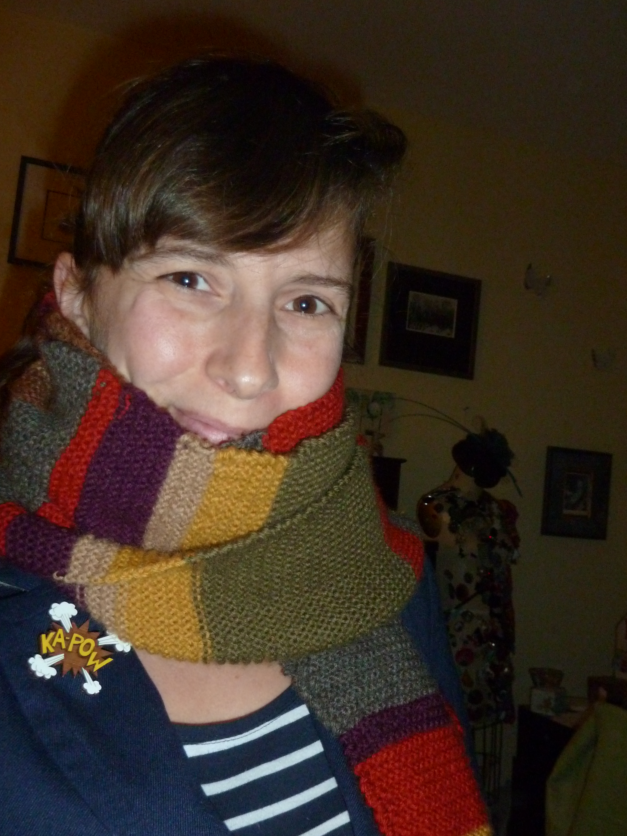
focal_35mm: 33
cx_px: 322
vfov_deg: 55.2
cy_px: 469
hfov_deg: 42.9
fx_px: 797
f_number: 3.4
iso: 400
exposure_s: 1/125
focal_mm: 4.7
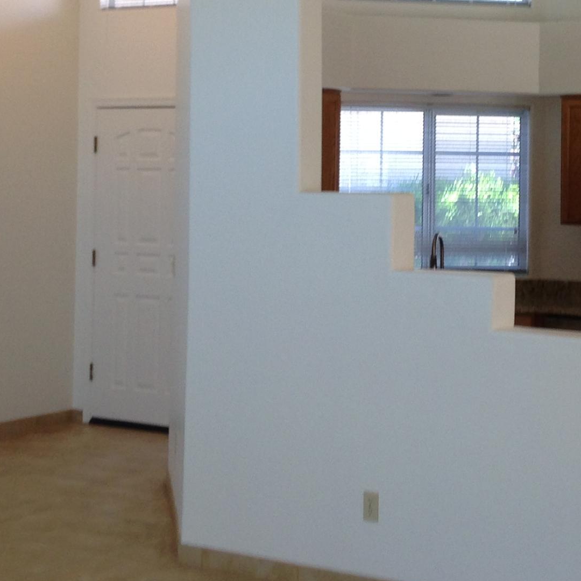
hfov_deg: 21.2
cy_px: 140
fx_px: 1538
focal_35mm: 81
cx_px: 435
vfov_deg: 21.2
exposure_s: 1/60
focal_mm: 4.12
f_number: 2.4
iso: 64
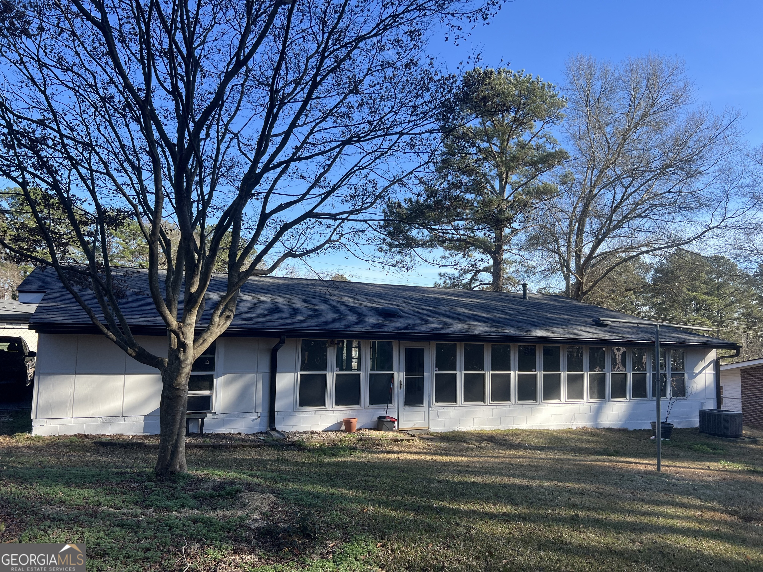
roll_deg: -2.1
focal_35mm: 26
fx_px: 573
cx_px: 382
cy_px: 286
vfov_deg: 53.1
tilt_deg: +3.5
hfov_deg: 67.3
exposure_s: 1/1468
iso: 50
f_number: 1.5
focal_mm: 5.7
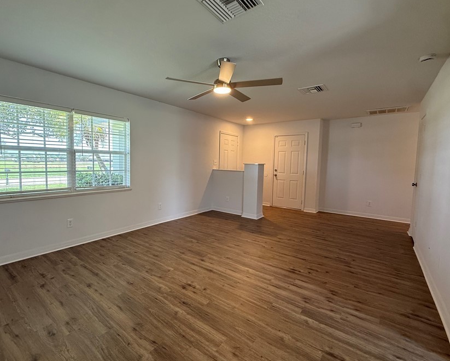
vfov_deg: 77.0
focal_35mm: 17
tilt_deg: -5.4
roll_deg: -1.6
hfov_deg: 89.3
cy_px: 179
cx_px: 201
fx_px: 226
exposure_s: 1/124
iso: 200
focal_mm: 2.22
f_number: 2.2
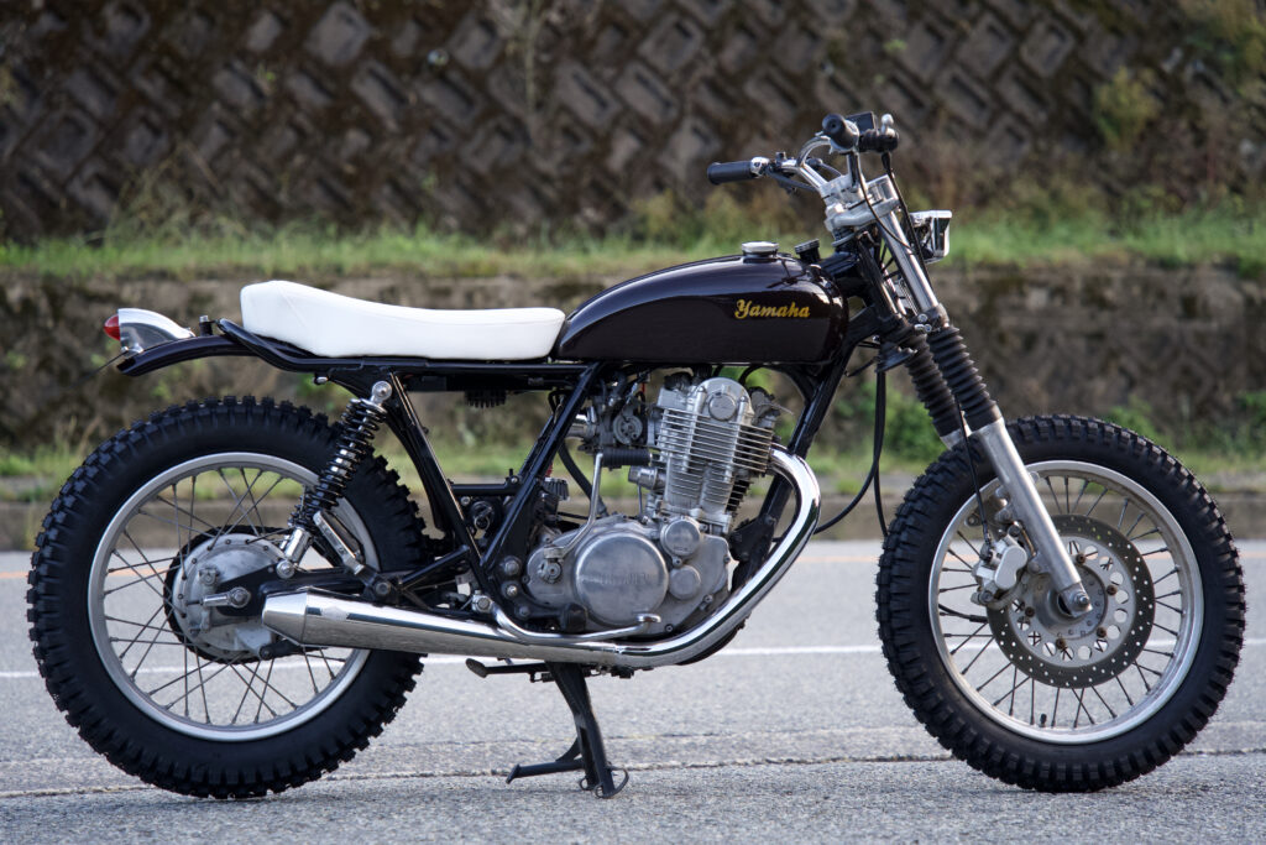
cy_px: 422
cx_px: 633
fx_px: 4713
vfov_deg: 10.2
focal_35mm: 134
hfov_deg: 15.3
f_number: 5
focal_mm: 134
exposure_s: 1/160
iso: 1250
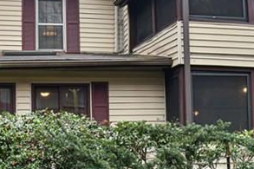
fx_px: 592
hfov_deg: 24.2
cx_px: 130
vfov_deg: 16.2
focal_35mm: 84
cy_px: 110
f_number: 6.3
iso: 800
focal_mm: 24
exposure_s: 1/160
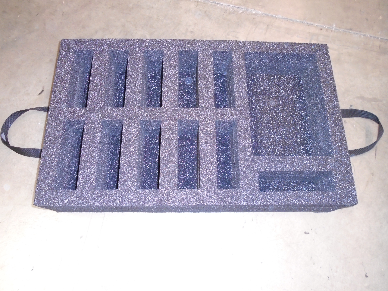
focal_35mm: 26
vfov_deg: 53.1
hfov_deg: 67.3
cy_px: 146
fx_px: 291
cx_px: 194
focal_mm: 4.6
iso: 400
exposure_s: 1/30
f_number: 3.2
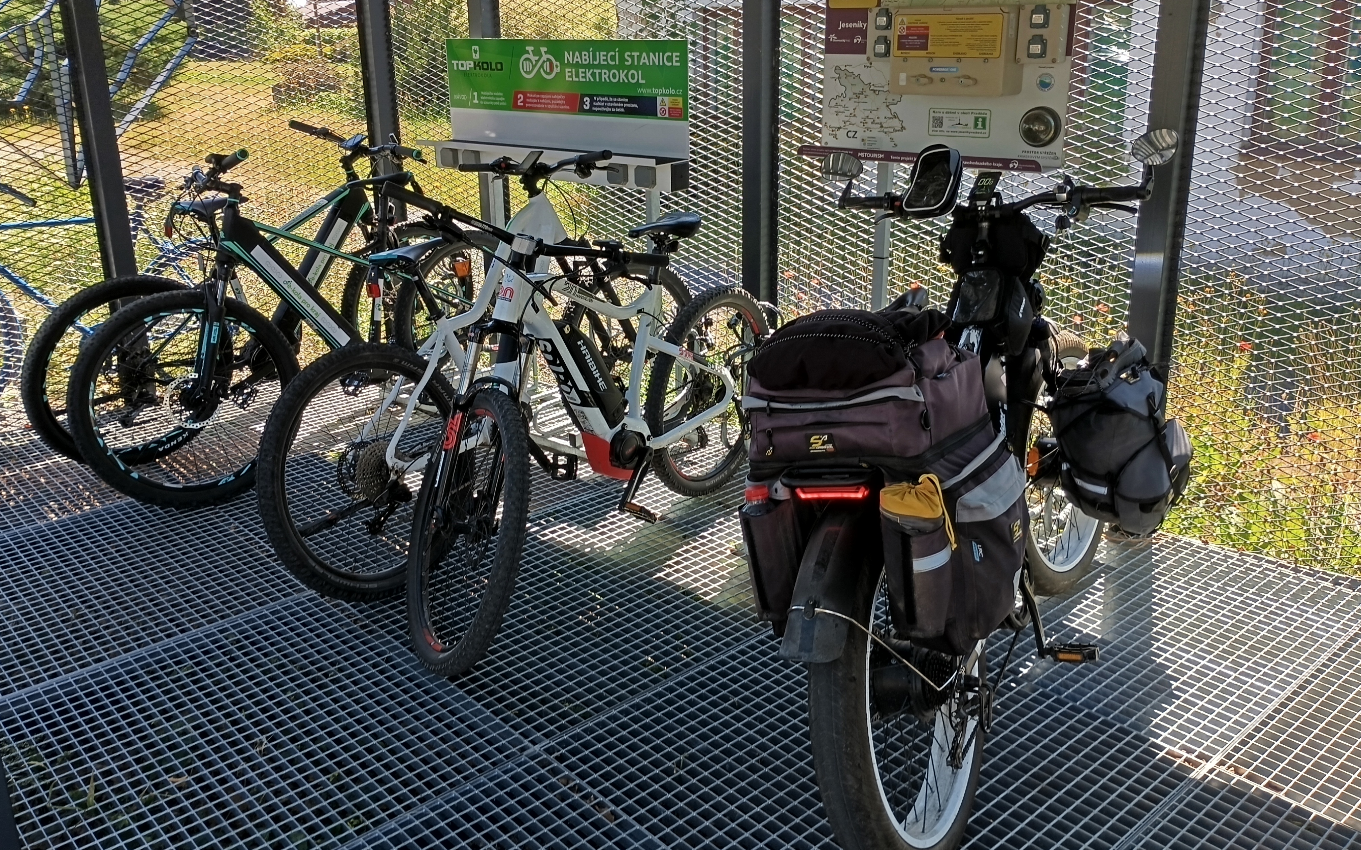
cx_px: 675
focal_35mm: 30
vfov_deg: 41.7
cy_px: 366
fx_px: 1113
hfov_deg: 62.9
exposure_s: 1/100
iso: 58
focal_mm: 4.26
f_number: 1.8
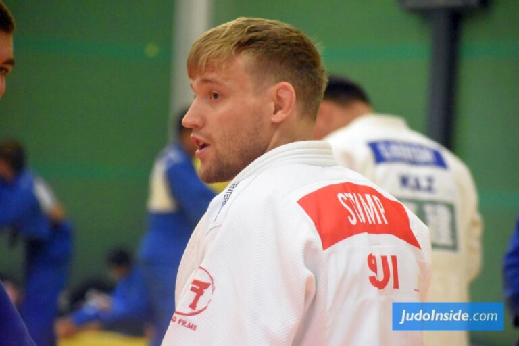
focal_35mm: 202
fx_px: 2919
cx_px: 260
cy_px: 173
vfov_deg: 6.8
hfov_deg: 10.2
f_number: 5.6
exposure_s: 1/800
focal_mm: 135
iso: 12800
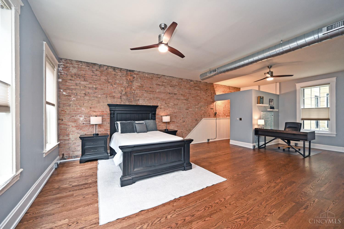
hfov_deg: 104.3
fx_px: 134
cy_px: 114
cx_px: 172
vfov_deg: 81.2
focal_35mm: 14
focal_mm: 14
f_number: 4
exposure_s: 1/60
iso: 720
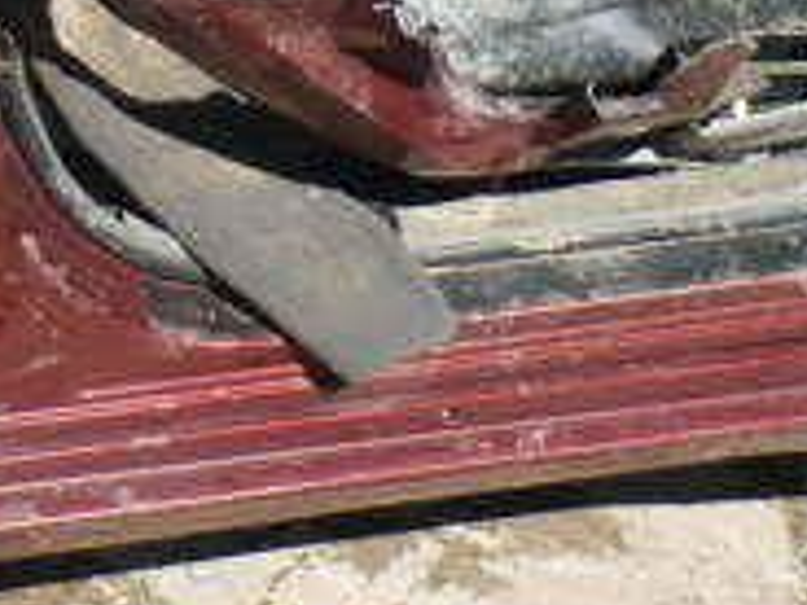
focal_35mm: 87
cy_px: -298
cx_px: -224
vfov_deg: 15.6
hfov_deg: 20.6
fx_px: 2028
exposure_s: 1/800
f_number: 3
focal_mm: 4.5
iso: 100
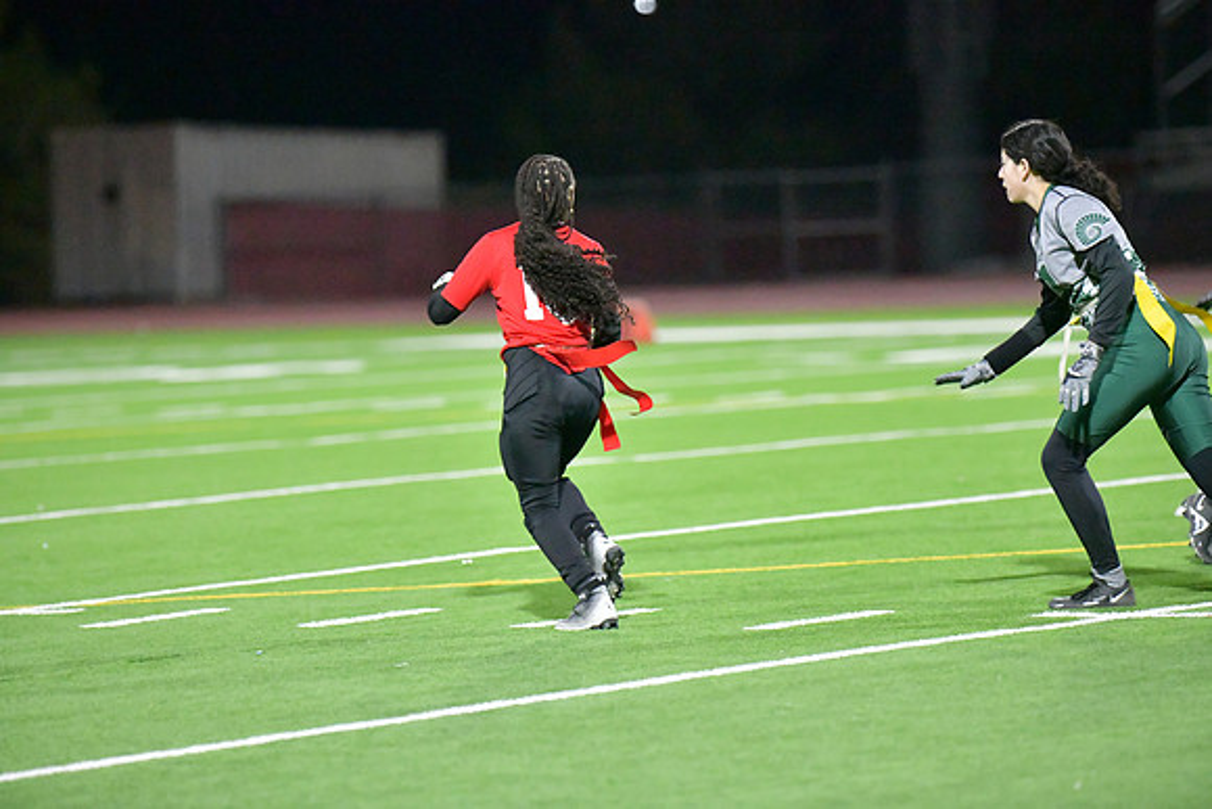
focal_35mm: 220
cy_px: 404
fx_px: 7408
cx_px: 606
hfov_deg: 9.4
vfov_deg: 6.2
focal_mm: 220
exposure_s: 1/2500
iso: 20000
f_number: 2.8
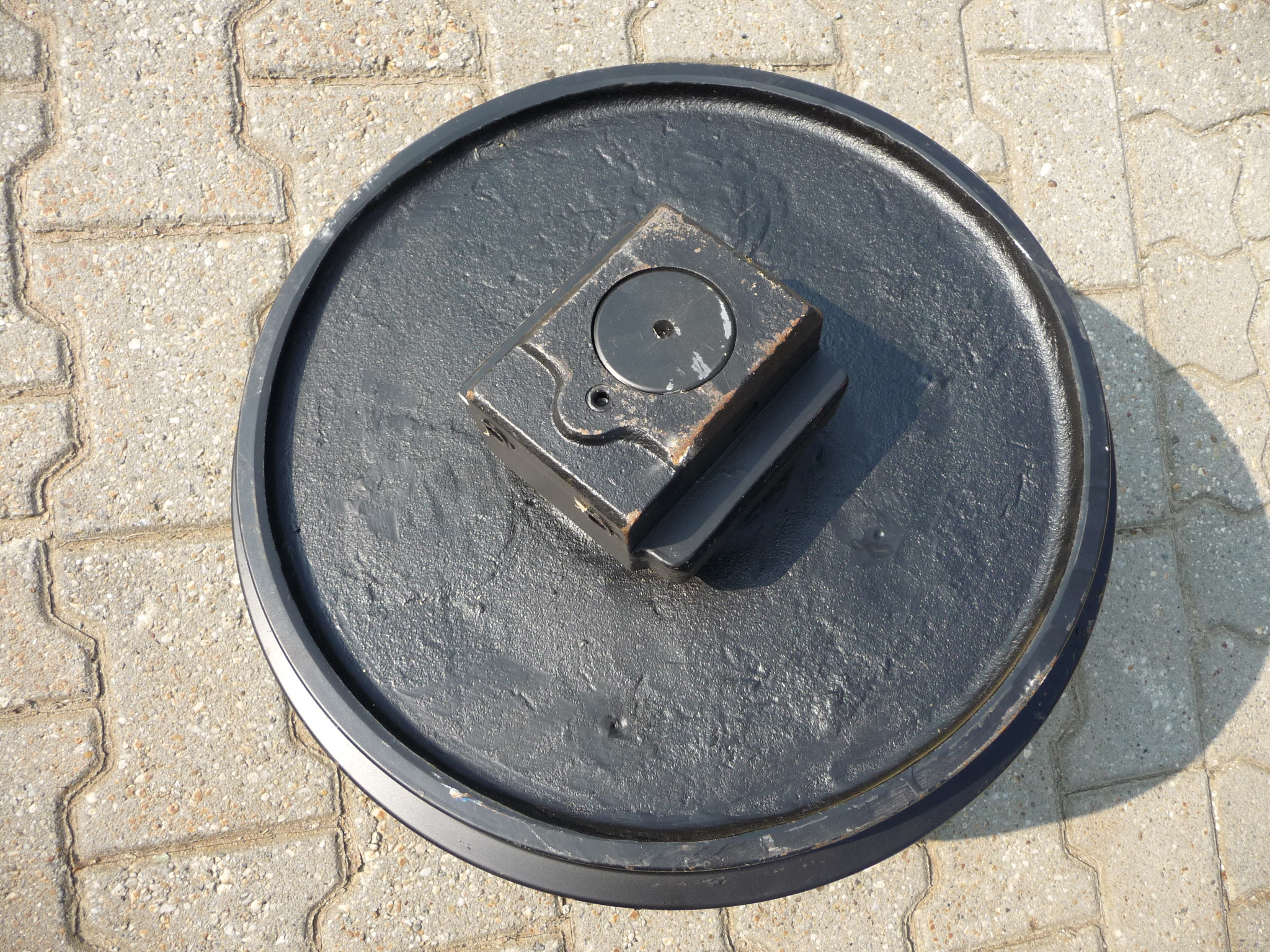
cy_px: 476
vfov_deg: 49.7
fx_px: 1027
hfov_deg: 63.4
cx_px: 635
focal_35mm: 28
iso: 100
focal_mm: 4.7
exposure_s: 1/500
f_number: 3.3
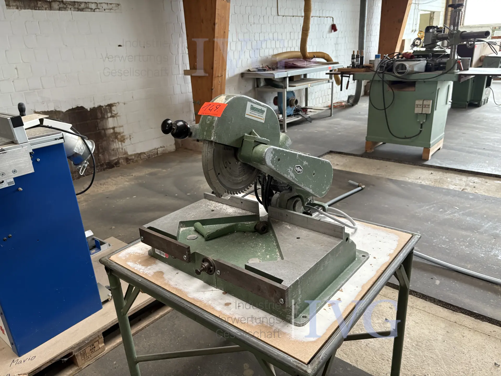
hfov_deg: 67.3
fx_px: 376
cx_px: 250
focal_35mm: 26
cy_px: 188
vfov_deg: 53.1
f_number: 1.6
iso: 200
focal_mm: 5.96
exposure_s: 1/60
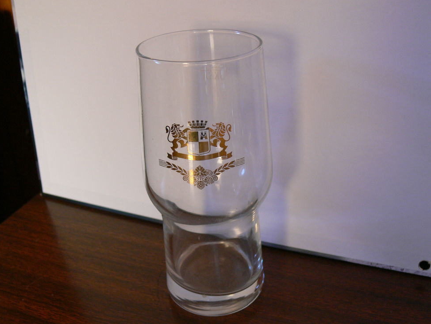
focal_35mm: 39
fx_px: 486
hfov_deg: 47.8
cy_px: 164
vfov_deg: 36.8
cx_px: 210
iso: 200
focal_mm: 8.1
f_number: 2.8
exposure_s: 1/30
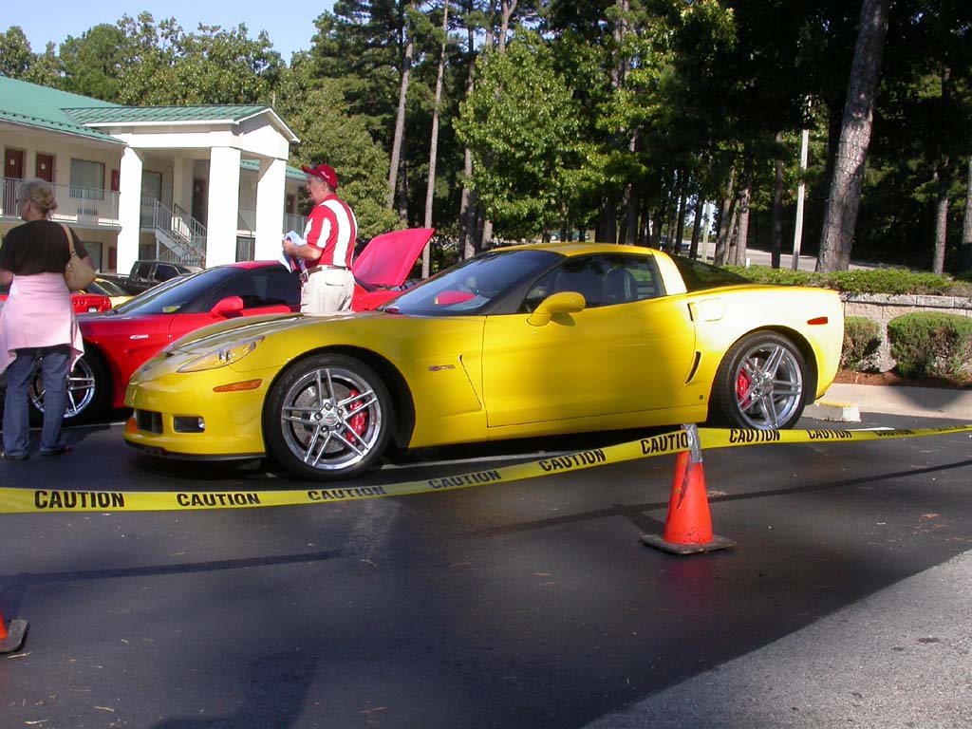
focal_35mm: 38
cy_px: 364
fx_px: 1067
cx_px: 486
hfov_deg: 49.0
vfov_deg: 37.7
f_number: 6.7
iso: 100
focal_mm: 7.85
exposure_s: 1/235
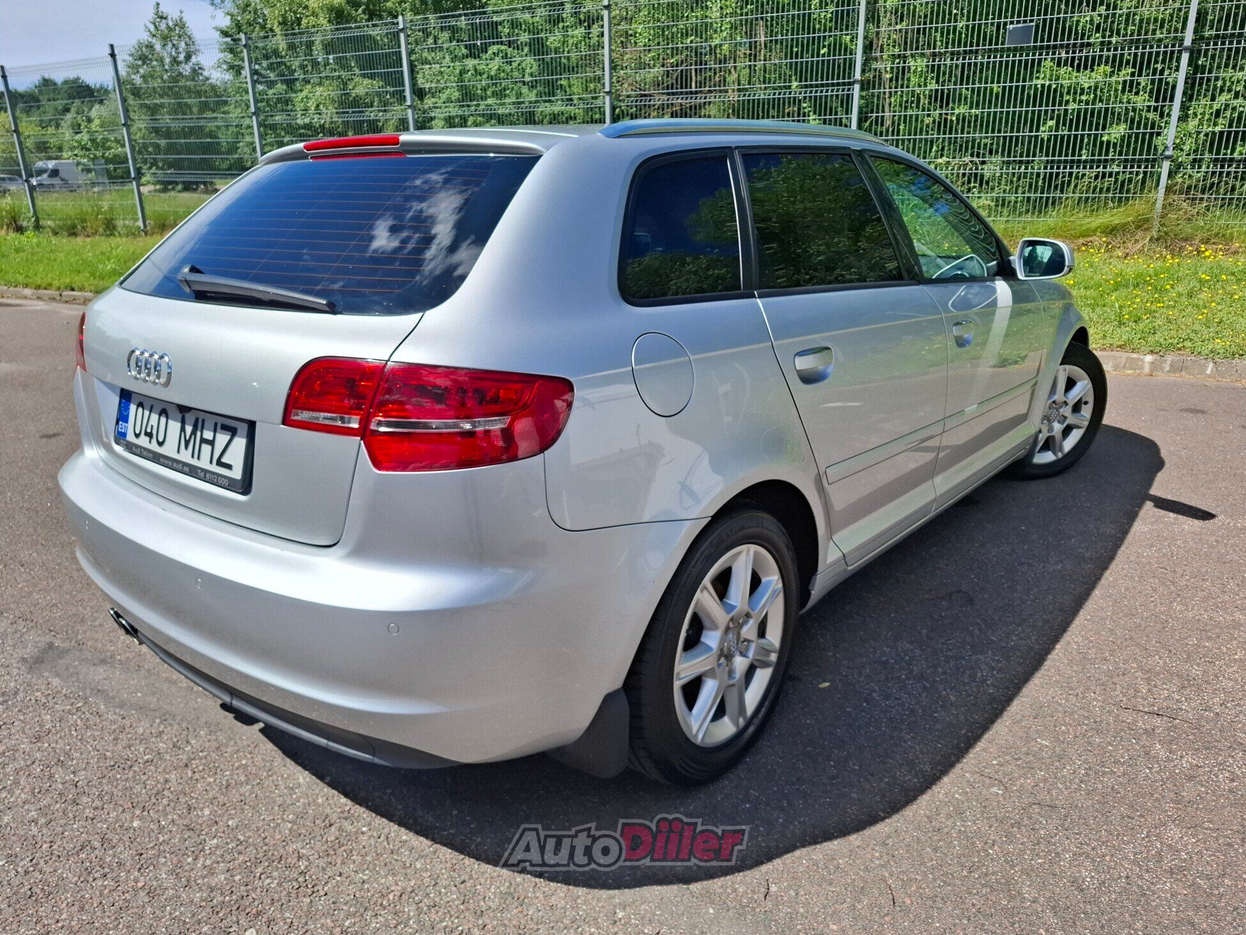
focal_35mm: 23
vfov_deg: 58.9
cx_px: 623
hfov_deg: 73.9
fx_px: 828
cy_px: 468
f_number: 1.8
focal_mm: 5.54
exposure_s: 1/2415
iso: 50
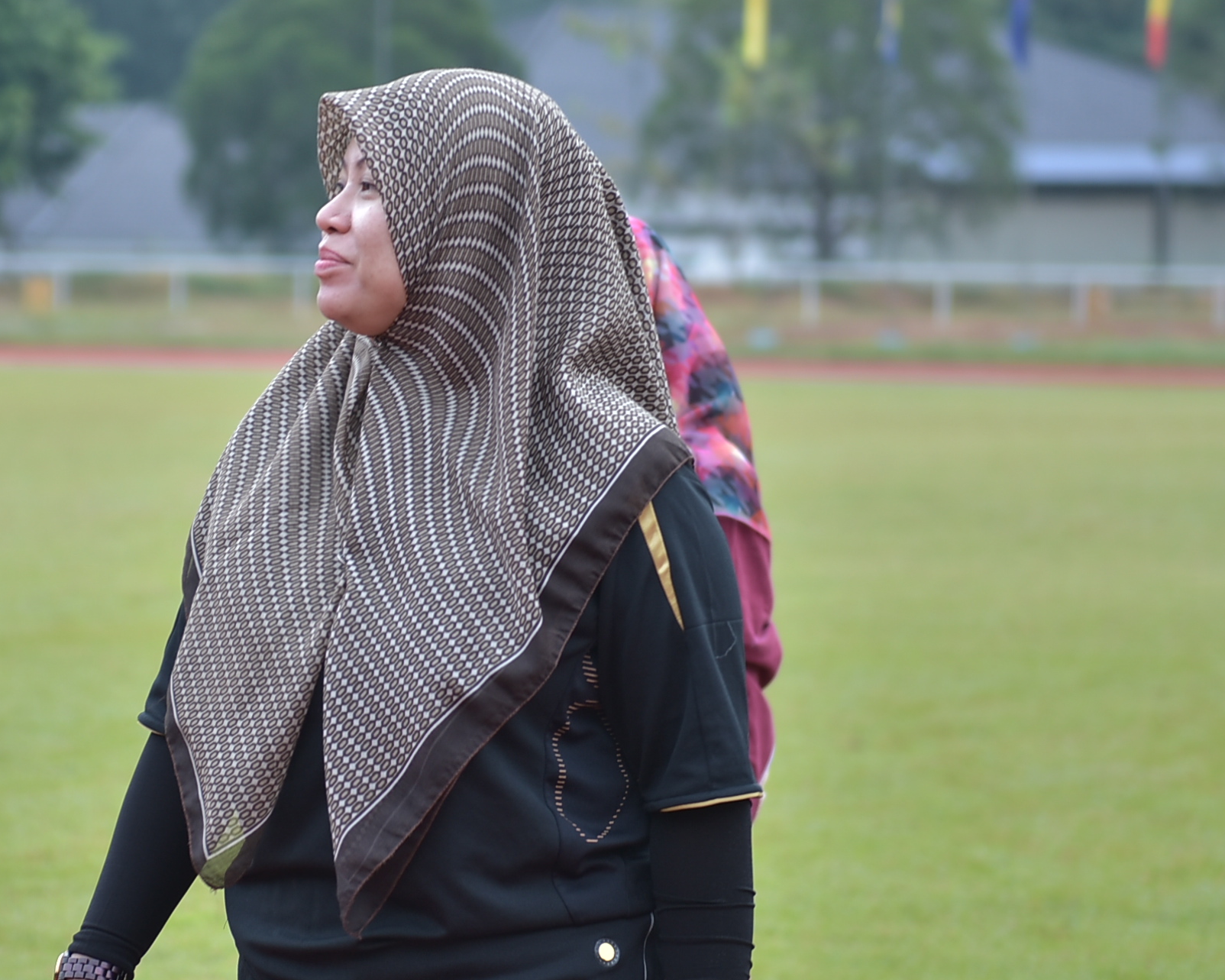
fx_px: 6671
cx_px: 233
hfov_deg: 10.5
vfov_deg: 8.4
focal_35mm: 184
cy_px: 380
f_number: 2.8
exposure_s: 1/200
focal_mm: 70
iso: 100
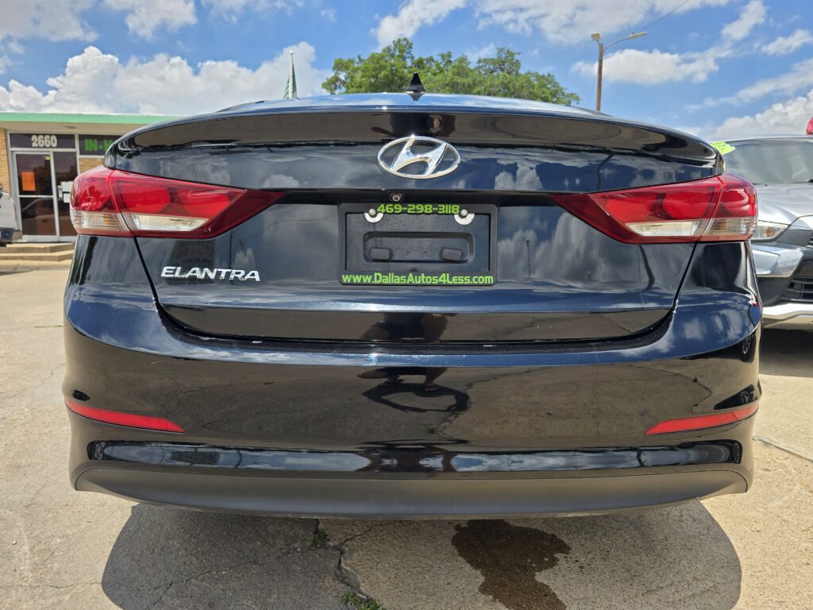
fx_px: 540
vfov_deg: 58.9
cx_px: 406
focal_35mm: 23
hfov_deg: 73.9
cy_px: 305
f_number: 1.7
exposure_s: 1/616
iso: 12
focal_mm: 6.3
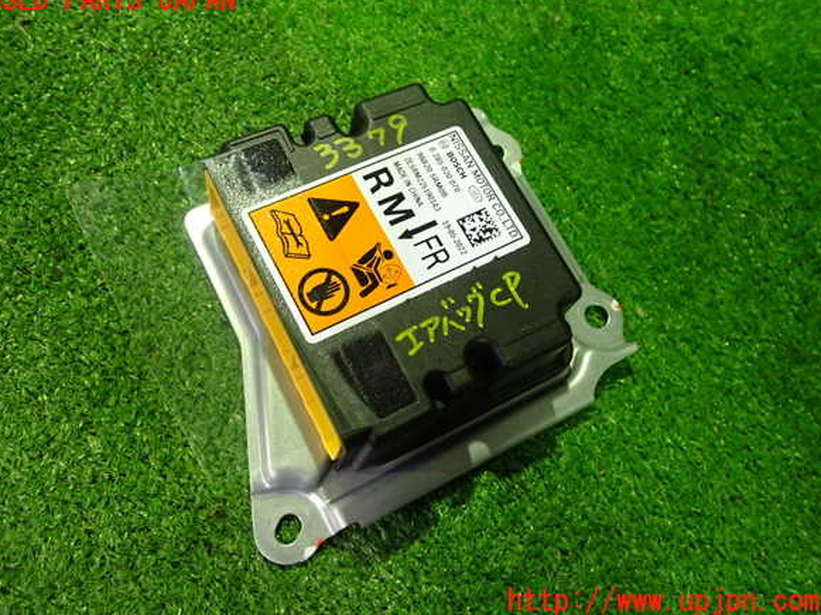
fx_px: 735
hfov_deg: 58.4
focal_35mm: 31
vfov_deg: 45.4
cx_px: 403
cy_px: 301
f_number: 2.3
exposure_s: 1/30
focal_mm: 5.4
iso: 800
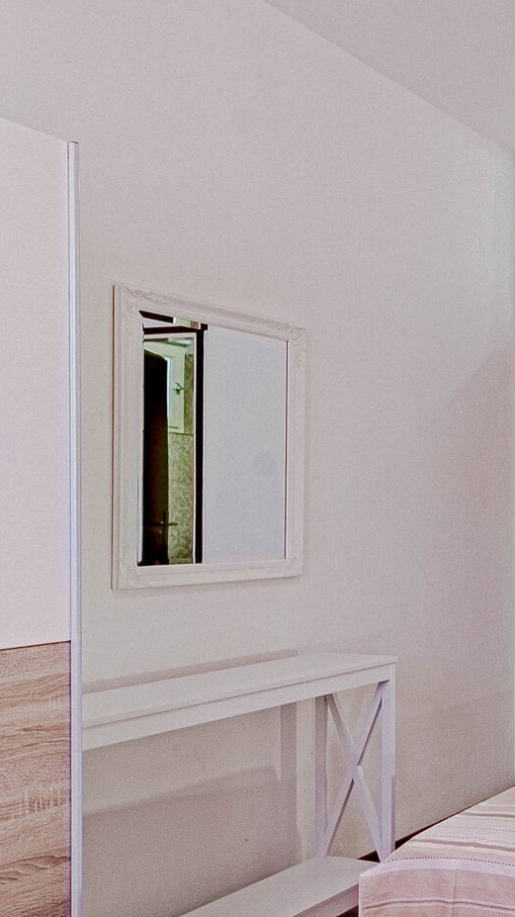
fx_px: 923
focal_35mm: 38
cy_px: 515
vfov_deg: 52.7
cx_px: 813
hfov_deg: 23.5
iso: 400
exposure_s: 1/125
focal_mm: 12
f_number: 8
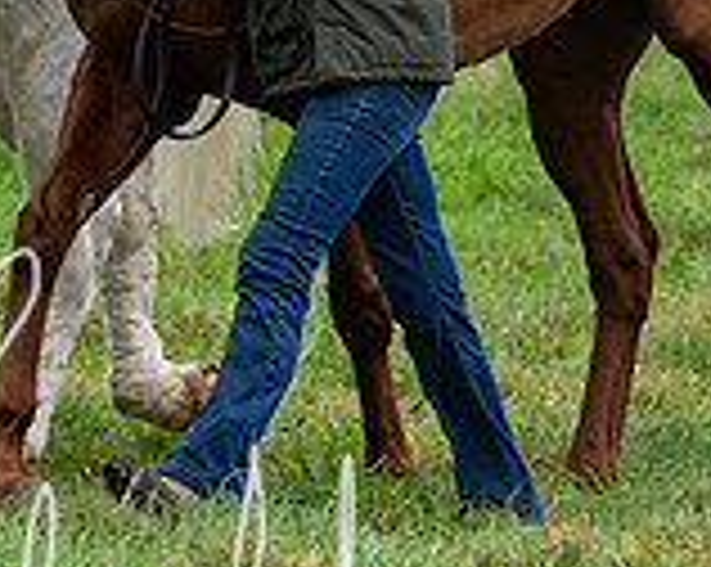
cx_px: 137
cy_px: -19
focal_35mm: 1151
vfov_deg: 1.3
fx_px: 24190
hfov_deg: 1.7
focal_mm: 190
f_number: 5
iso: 800
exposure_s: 1/800
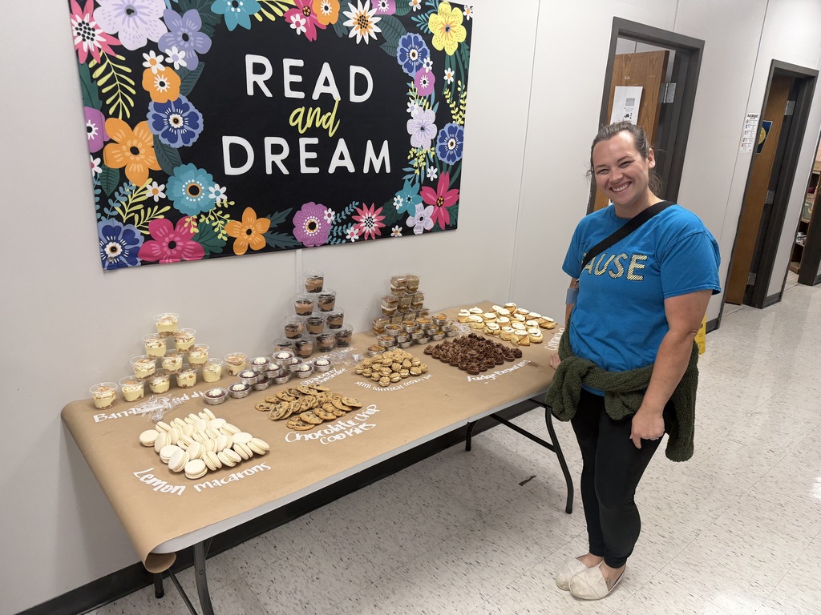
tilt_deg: -18.1
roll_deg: -2.2
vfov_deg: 56.8
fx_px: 569
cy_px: 308
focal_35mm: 24
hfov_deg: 71.6
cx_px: 410
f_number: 1.78
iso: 160
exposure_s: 1/120
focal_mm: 6.76
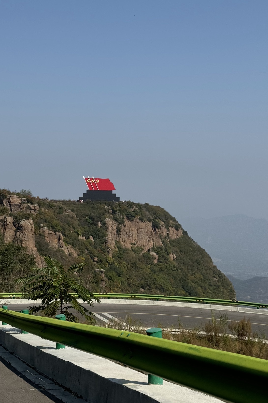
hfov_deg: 22.2
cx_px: 117
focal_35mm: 61
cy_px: 187
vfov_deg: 32.9
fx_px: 681
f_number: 1.78
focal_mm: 6.76
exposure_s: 1/5848
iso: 64
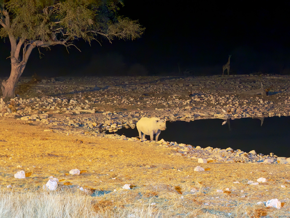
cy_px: 109
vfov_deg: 12.3
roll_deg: +0.3
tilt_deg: -2.2
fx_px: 1005
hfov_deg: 16.4
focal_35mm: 120
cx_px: 145
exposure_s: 1/8
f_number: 2.8
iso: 1600
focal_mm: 15.66
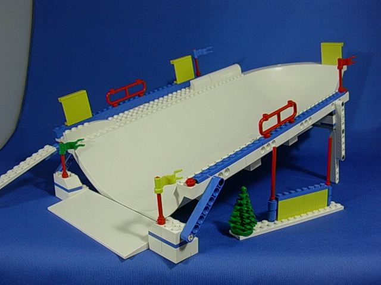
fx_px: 407
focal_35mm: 37
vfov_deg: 38.7
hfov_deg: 50.1
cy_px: 142
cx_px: 190
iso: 70
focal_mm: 5.6
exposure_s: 1/28.5
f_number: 2.7
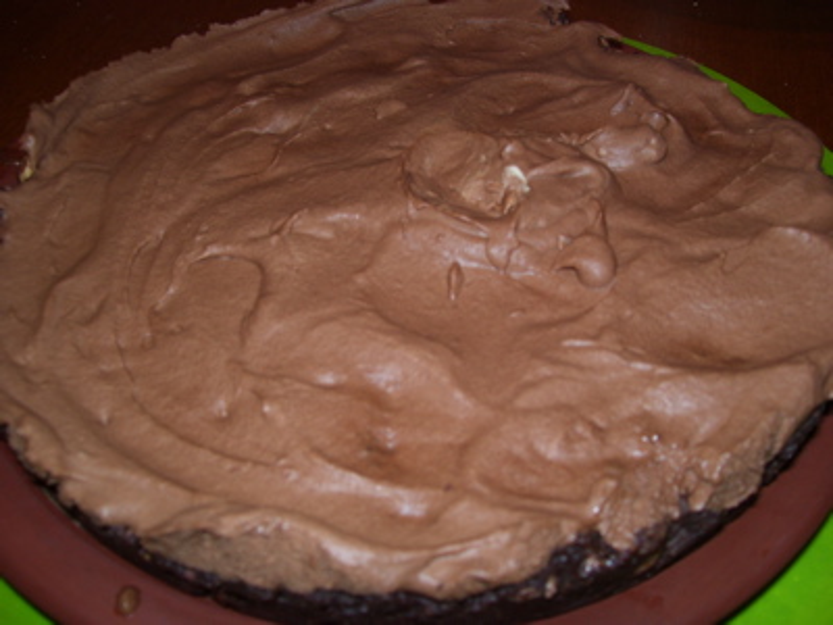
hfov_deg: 51.4
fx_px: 866
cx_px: 416
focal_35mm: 36
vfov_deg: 39.7
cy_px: 312
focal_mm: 6
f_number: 2.7
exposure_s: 1/60
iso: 80
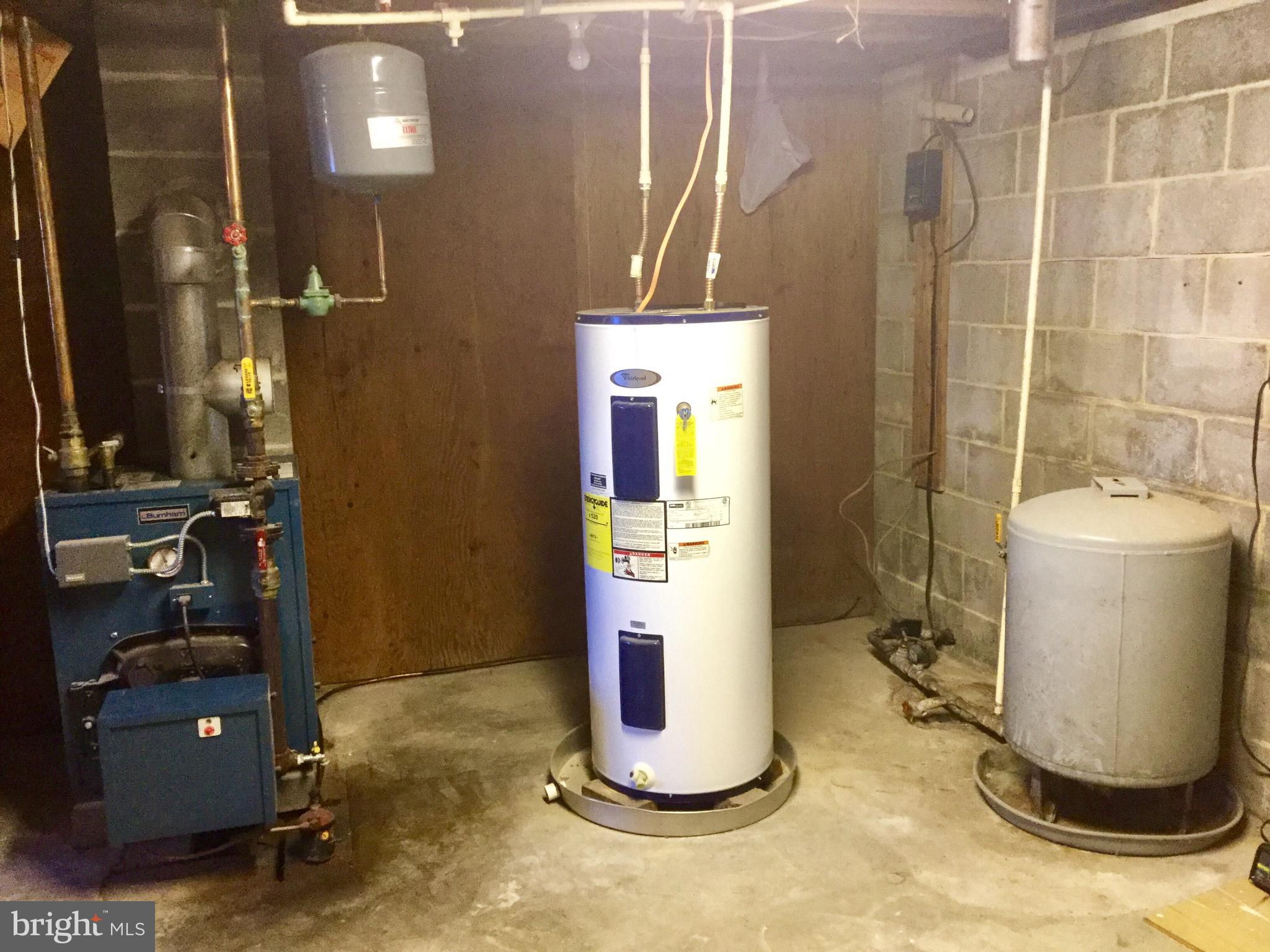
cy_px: 476
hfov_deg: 58.4
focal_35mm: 31
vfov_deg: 45.4
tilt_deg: -10.8
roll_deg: +1.7
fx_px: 1137
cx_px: 635
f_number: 2.4
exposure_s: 1/24
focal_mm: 3.3
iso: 200
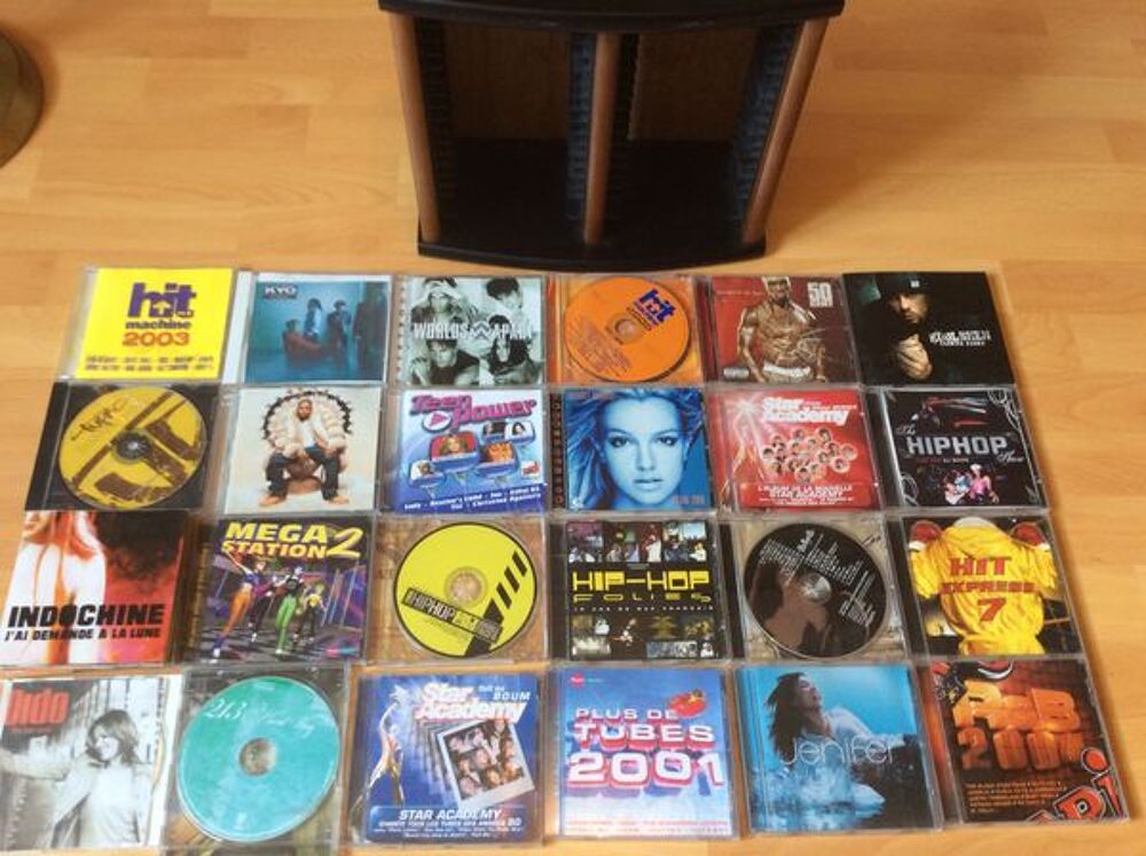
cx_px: 573
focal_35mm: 32
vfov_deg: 44.1
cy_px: 428
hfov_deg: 56.9
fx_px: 1058
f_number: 2.4
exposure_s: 1/25
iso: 64
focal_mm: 3.3
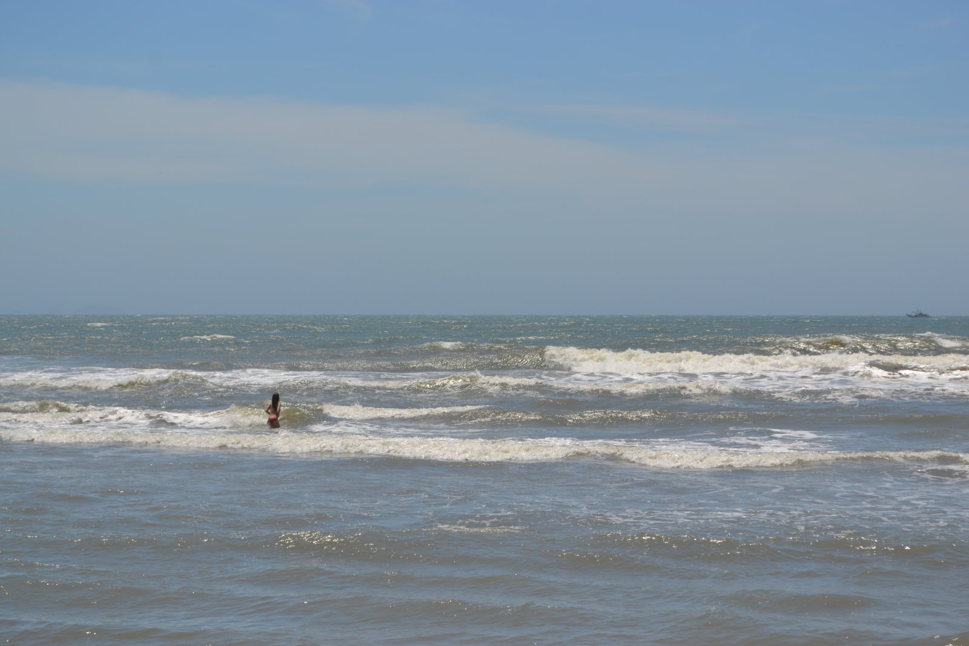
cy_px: 323
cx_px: 484
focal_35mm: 82
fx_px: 2221
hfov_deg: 24.6
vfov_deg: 16.6
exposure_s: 1/320
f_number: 9
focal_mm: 55
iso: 100
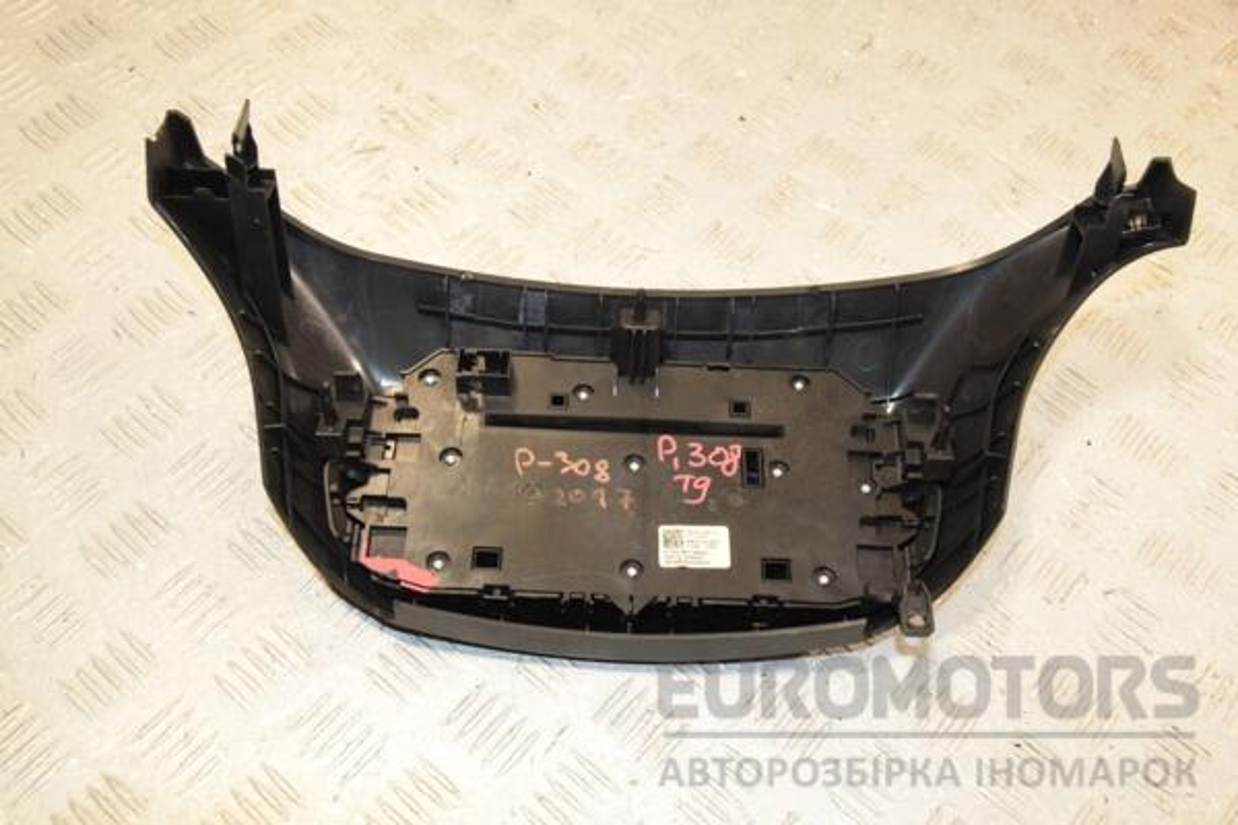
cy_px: 412
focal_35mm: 39
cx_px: 619
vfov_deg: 34.2
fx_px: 1341
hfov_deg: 49.6
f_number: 7.1
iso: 800
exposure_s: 1/200
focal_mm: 26
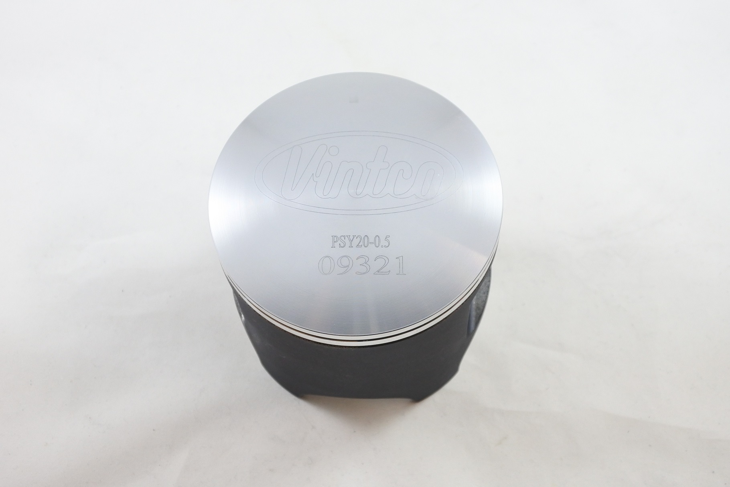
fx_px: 892
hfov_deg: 44.5
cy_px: 244
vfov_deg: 30.5
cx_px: 365
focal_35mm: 44
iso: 720
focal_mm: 16.5
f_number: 4.5
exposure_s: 1/125
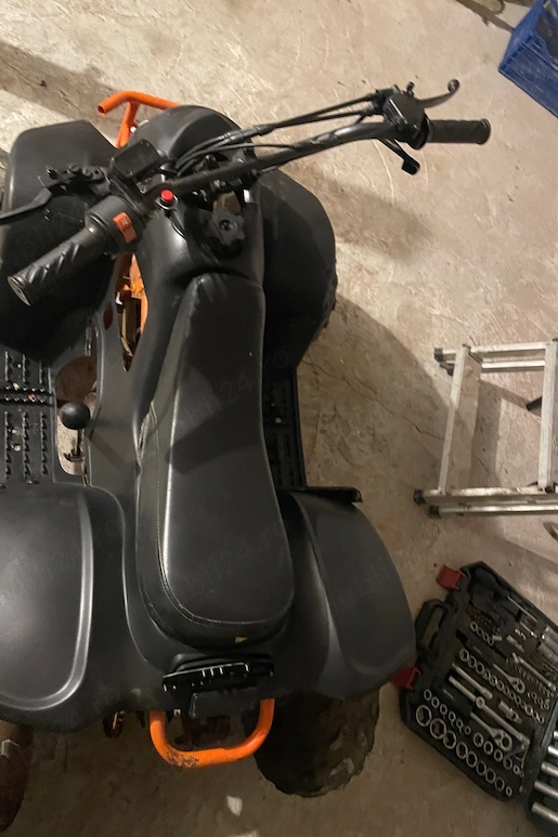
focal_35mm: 28
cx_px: 263
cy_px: 427
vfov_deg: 65.5
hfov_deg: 46.4
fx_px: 651
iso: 800
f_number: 1.6
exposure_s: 1/25
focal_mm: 4.2
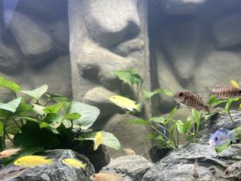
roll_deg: +1.5
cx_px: 146
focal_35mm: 35
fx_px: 244
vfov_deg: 40.6
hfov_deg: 52.2
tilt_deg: -4.0
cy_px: 108
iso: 125
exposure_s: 1/74
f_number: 1.8
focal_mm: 4.25
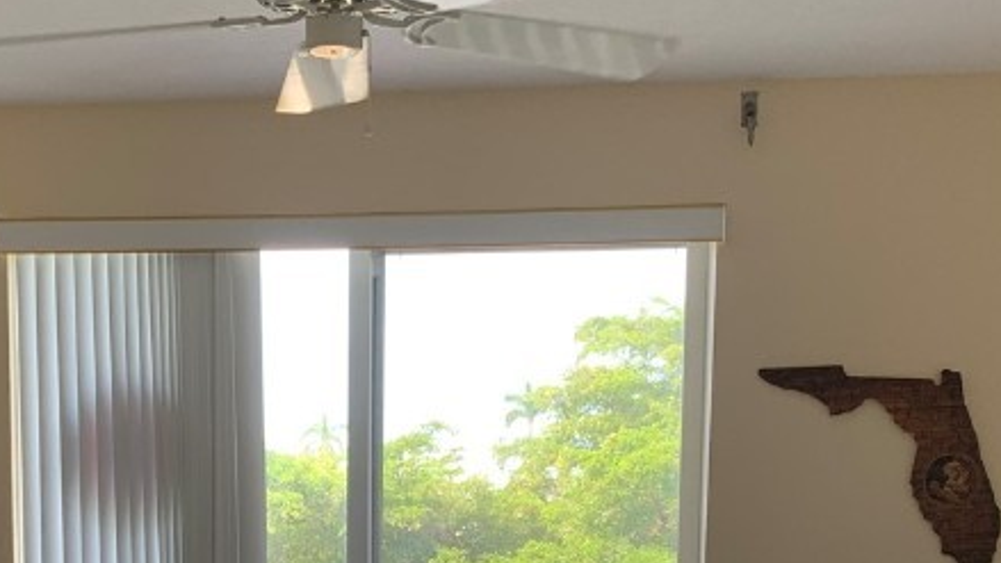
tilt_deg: -7.5
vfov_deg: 17.2
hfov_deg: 31.6
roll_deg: -1.6
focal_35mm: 66
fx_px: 1752
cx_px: 317
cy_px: 716
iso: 50
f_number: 1.8
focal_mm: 4.25
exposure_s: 1/60
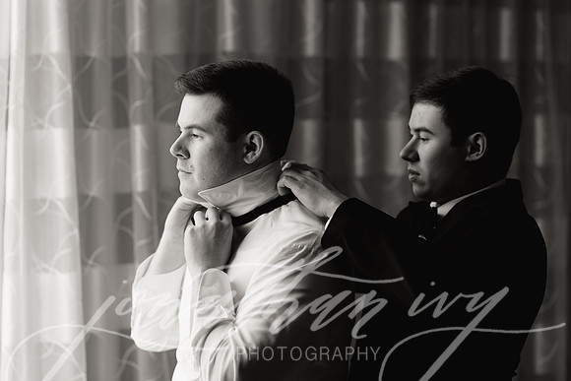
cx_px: 278
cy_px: 183
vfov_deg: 15.5
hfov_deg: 23.0
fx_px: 1403
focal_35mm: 88
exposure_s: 1/500
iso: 400
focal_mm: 85
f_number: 2.2
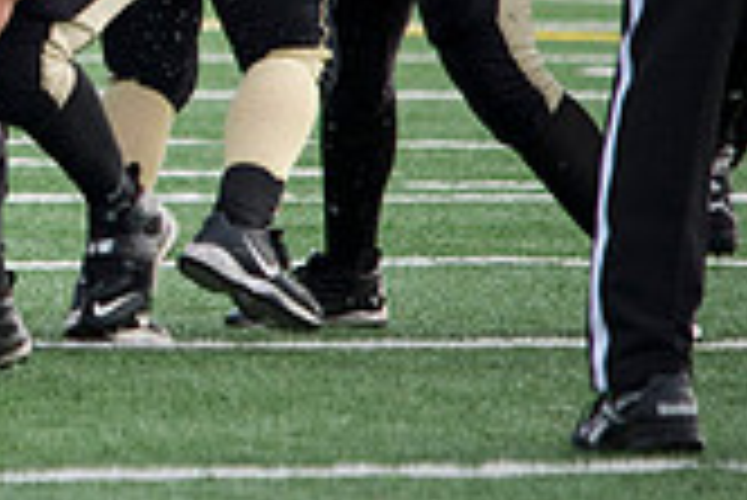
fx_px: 29012
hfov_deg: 1.5
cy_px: -50
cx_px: -374
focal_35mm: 1397
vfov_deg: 1.0
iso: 2200
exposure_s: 1/1000
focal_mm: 400
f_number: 6.3
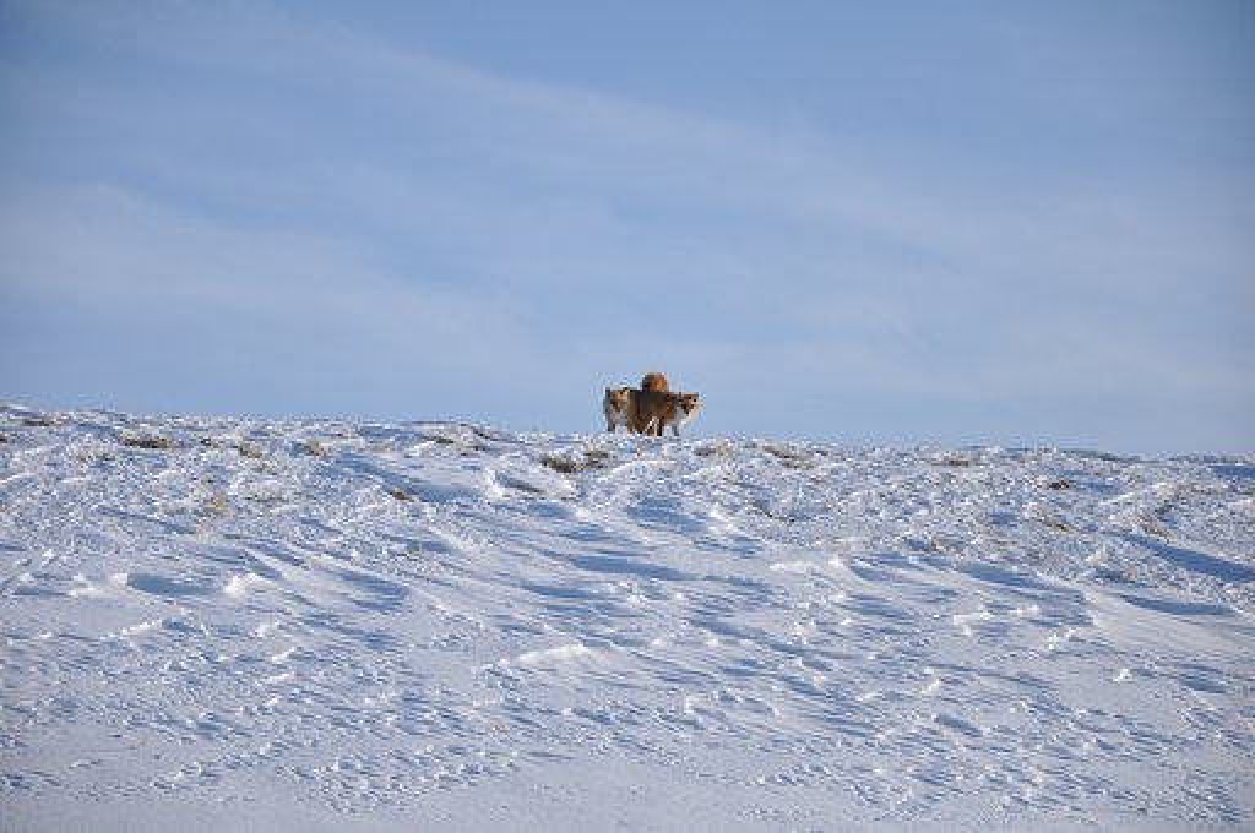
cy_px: 416
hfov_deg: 13.1
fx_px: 5484
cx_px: 628
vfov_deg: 8.7
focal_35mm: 158
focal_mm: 105
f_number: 5.6
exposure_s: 1/2500
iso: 400
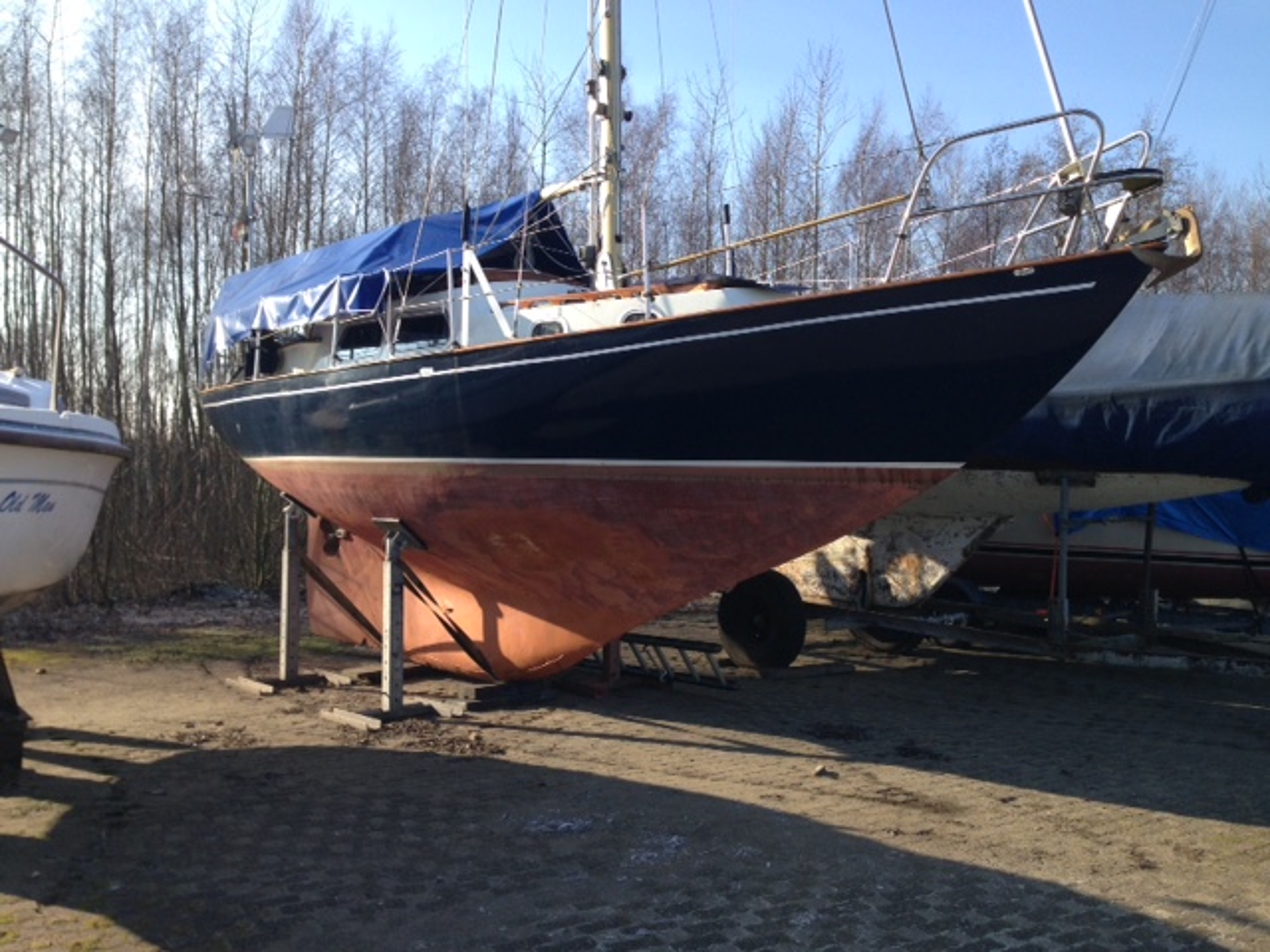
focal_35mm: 33
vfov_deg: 42.9
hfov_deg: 55.4
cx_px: 635
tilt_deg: +0.9
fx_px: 1211
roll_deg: -1.6
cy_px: 476
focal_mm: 4.12
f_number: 2.4
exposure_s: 1/653
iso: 50
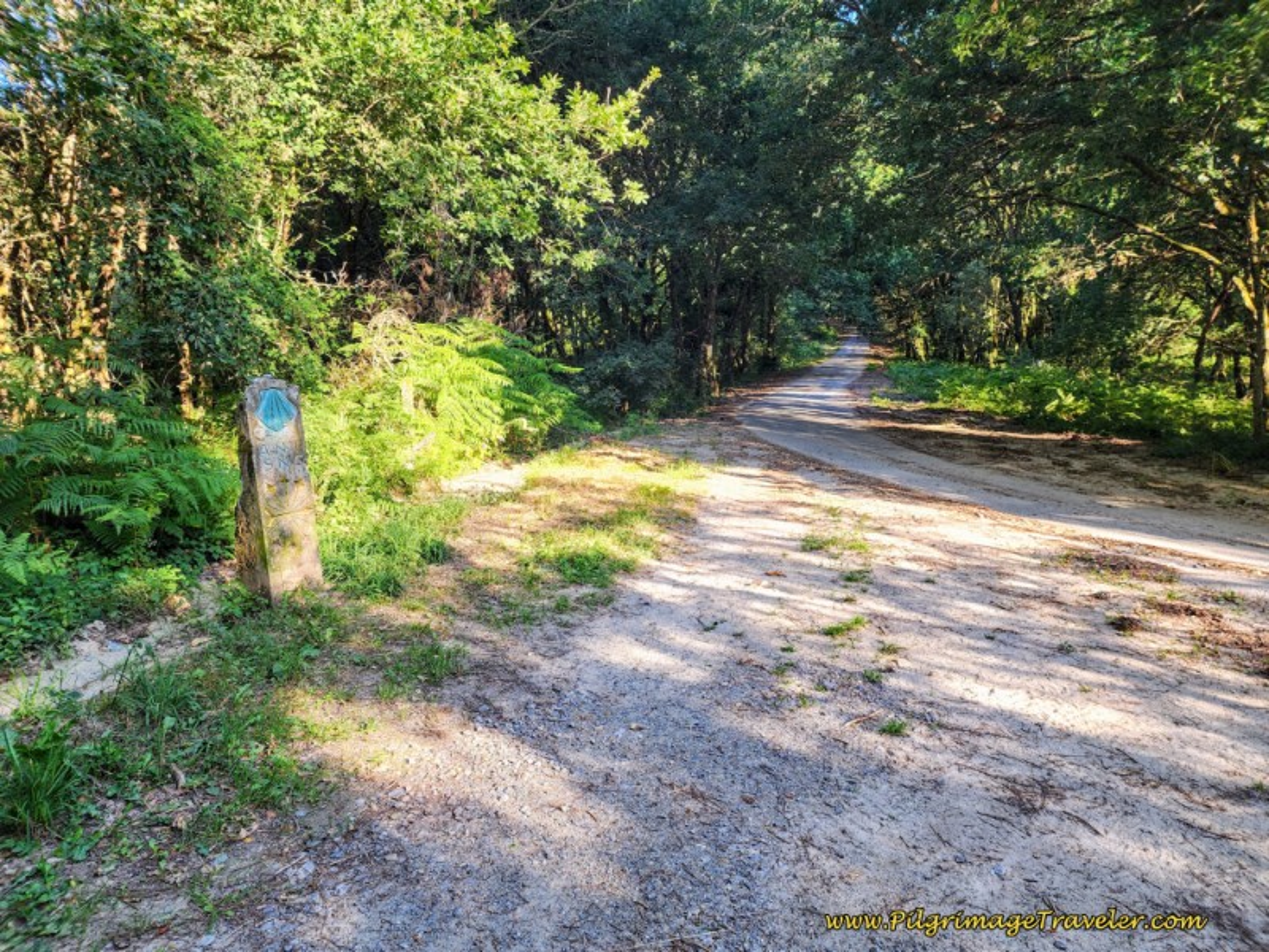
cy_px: 476
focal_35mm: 23
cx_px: 634
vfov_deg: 58.9
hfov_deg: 73.9
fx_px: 843
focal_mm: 6.4
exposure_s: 1/180
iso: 50
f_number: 1.8
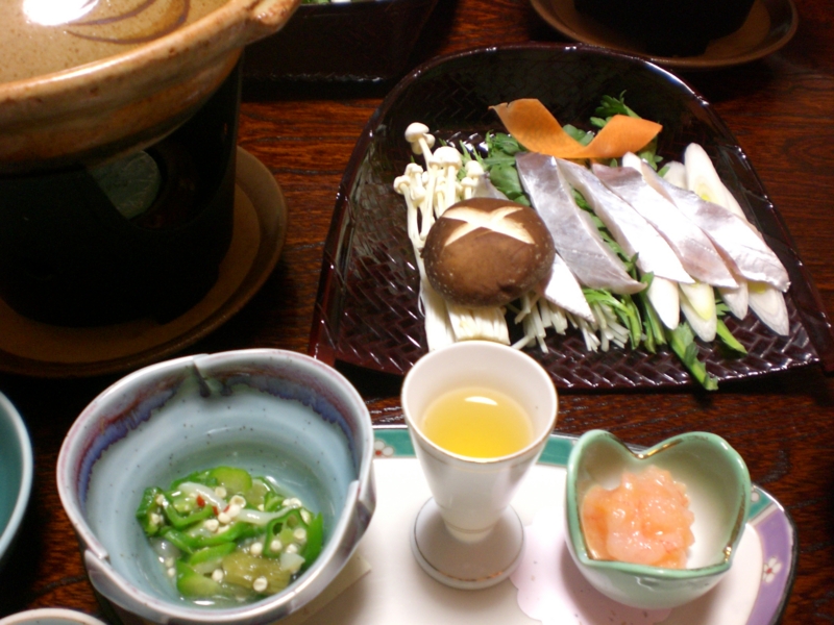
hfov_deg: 49.0
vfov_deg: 37.7
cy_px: 312
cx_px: 417
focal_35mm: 38
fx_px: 916
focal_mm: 6.3
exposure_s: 1/10
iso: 200
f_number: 3.1
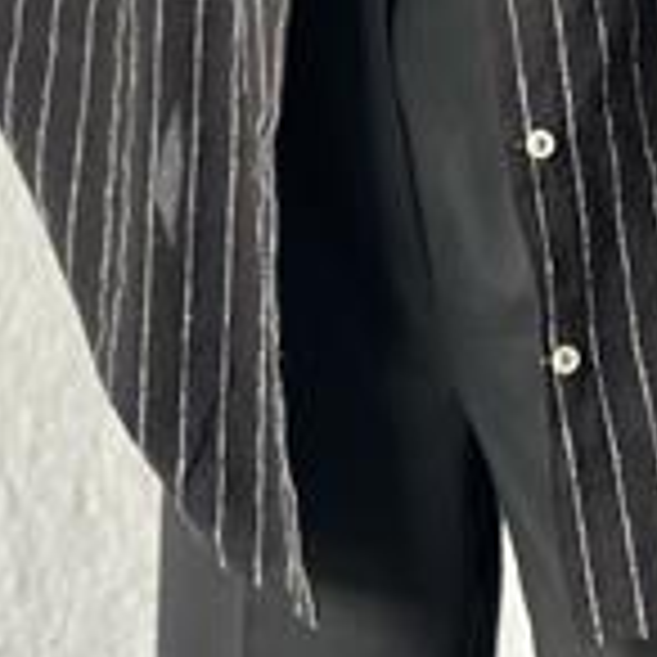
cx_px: 500
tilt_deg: -0.5
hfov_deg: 14.0
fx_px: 2663
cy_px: -166
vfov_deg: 13.6
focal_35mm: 124
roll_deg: +0.0
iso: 200
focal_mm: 6.86
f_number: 1.78
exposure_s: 1/60
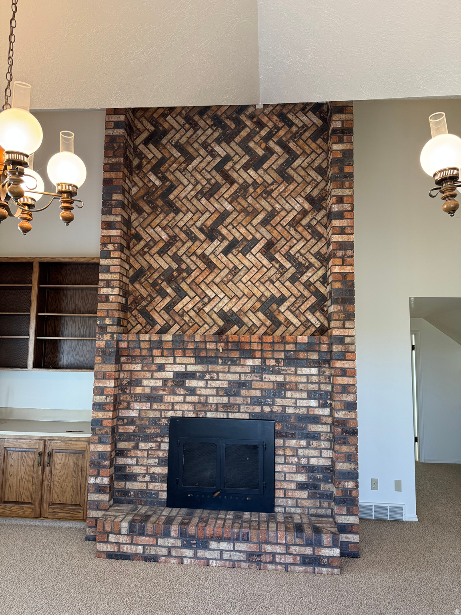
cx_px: 230
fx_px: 426
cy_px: 308
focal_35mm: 24
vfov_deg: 71.6
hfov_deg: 56.8
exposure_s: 1/120
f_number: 1.78
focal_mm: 6.76
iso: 200
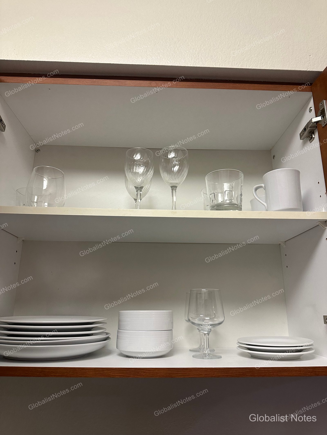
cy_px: 218
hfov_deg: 56.8
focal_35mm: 24
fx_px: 302
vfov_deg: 71.6
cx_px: 164
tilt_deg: +14.3
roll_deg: -2.1
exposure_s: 1/60
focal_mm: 6.86
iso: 320
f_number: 1.78
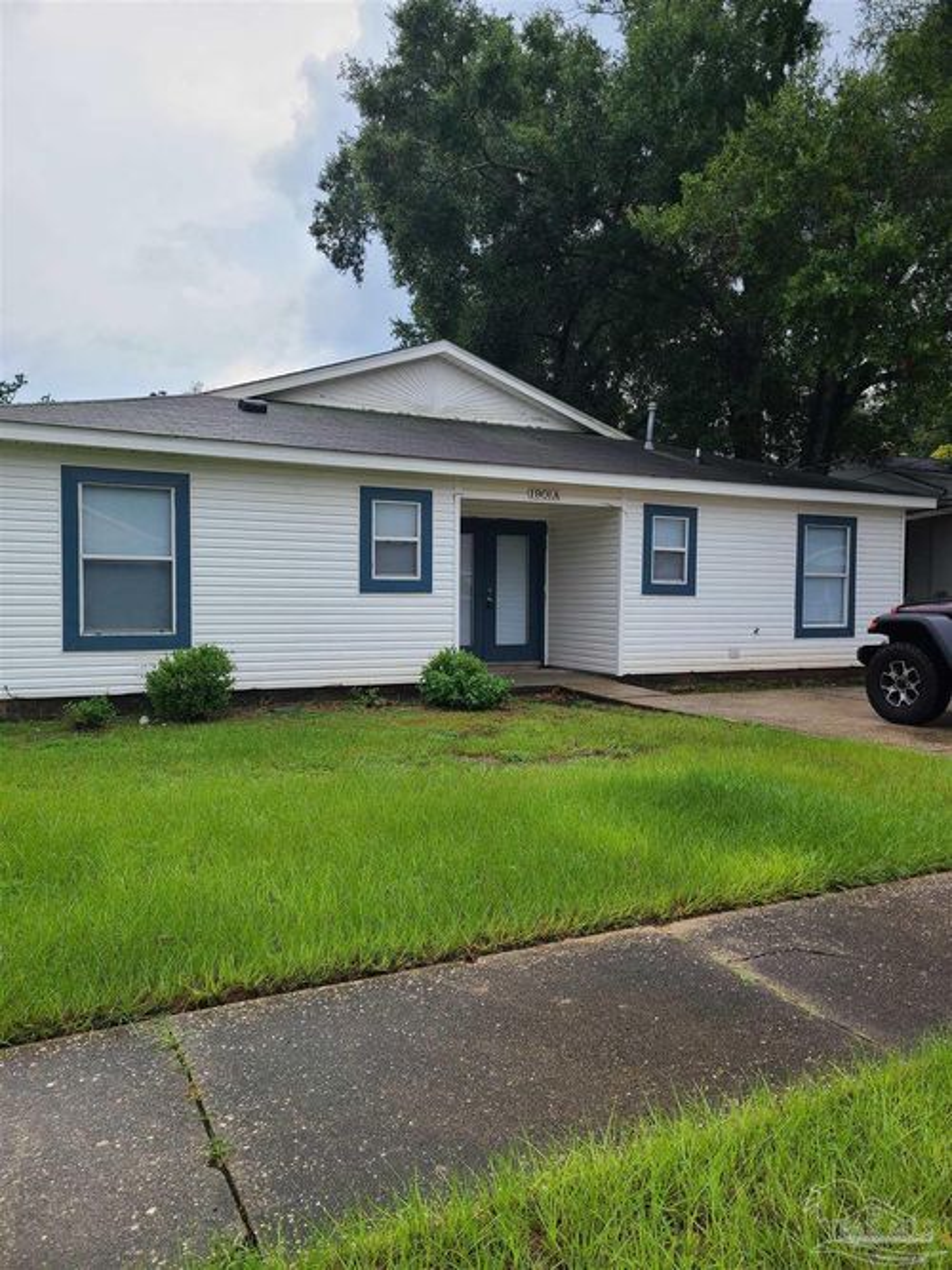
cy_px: 635
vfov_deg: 67.3
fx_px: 954
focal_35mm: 26
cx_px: 476
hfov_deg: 53.0
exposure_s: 1/652
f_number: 1.8
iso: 40
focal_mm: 5.4
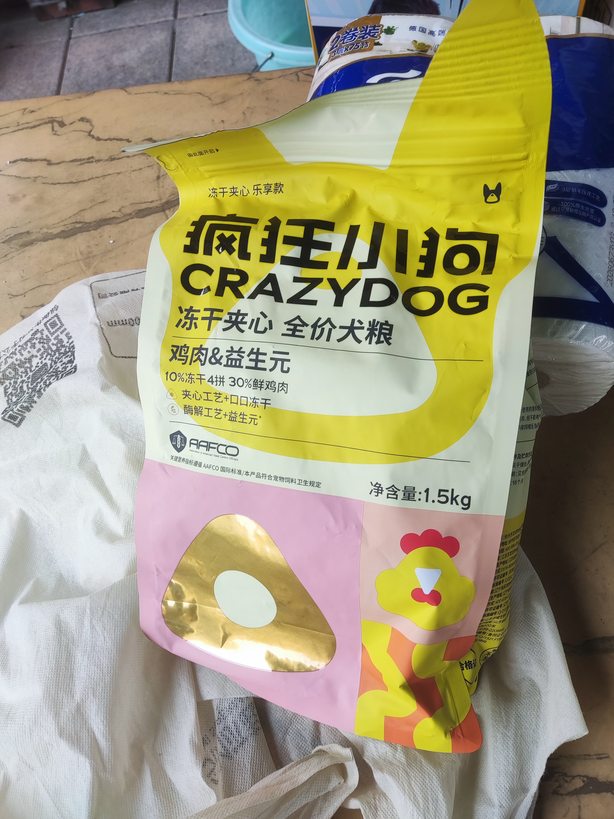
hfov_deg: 54.9
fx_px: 591
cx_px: 307
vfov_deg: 69.4
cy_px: 410
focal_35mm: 25
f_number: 1.79
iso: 78
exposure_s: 1/50
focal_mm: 4.71
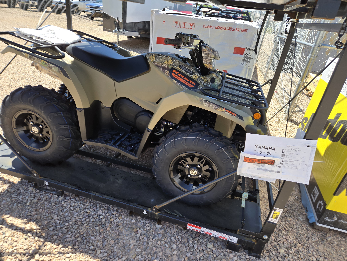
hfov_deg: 73.9
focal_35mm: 23
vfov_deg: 58.9
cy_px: 130
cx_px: 174
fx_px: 231
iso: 25
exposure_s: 1/643
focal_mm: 5.4
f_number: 1.8
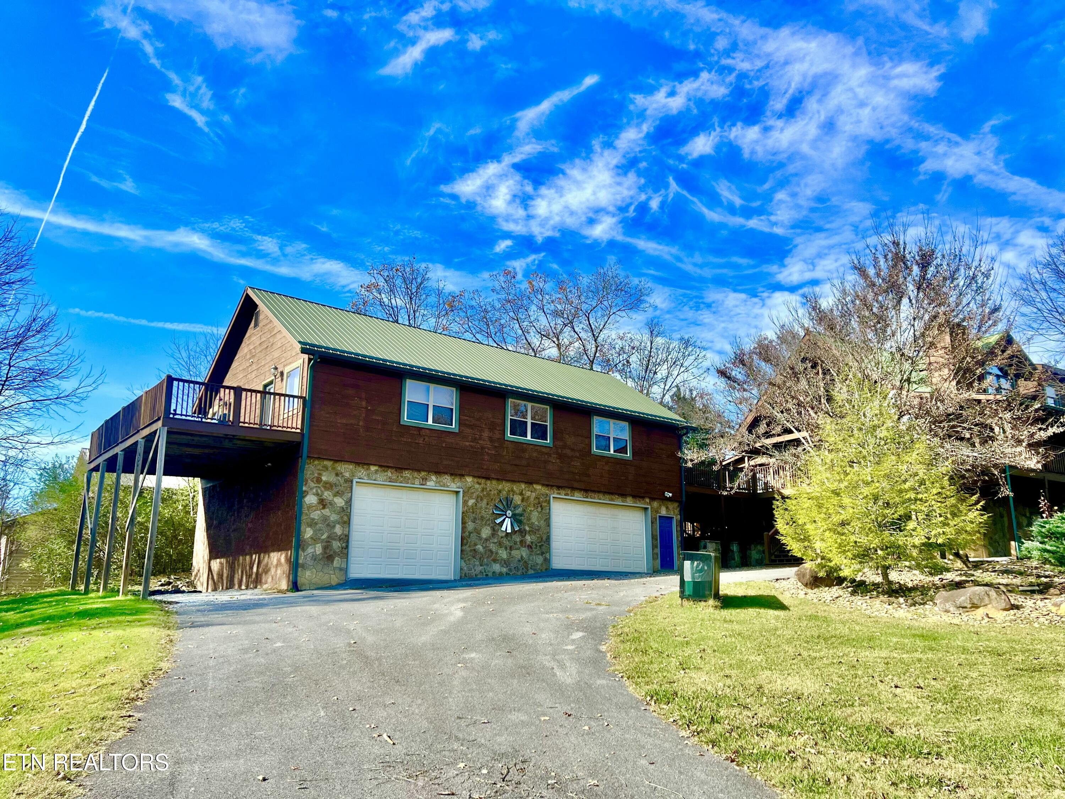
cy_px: 400
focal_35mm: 26
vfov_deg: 53.1
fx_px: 800
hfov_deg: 67.3
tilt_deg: +12.2
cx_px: 532
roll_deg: -0.7
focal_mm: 5.7
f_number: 1.5
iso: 50
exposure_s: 1/2457
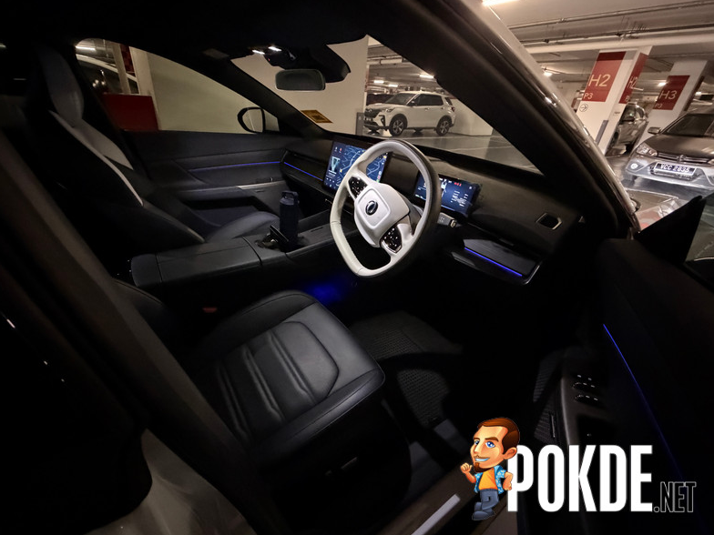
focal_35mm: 15
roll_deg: -3.8
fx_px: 309
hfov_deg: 98.2
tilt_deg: -28.0
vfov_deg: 81.7
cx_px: 348
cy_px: 260
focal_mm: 2.22
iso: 2000
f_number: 2.2
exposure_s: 1/25
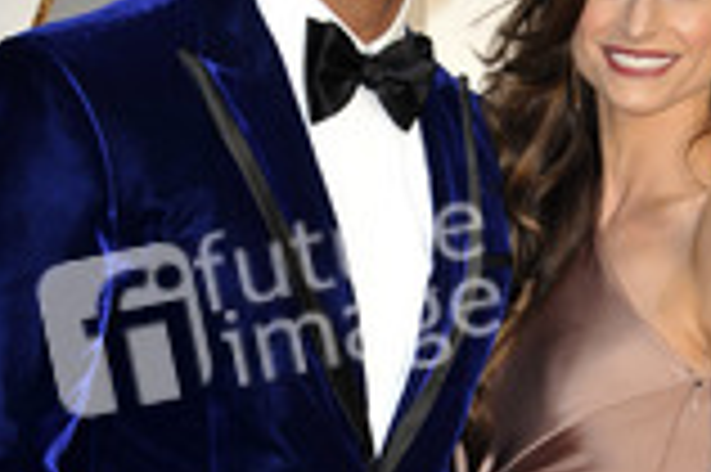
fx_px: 4991
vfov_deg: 5.4
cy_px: 535
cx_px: 403
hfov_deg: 8.1
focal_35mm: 253
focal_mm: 100
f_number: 7.1
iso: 1000
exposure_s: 1/250
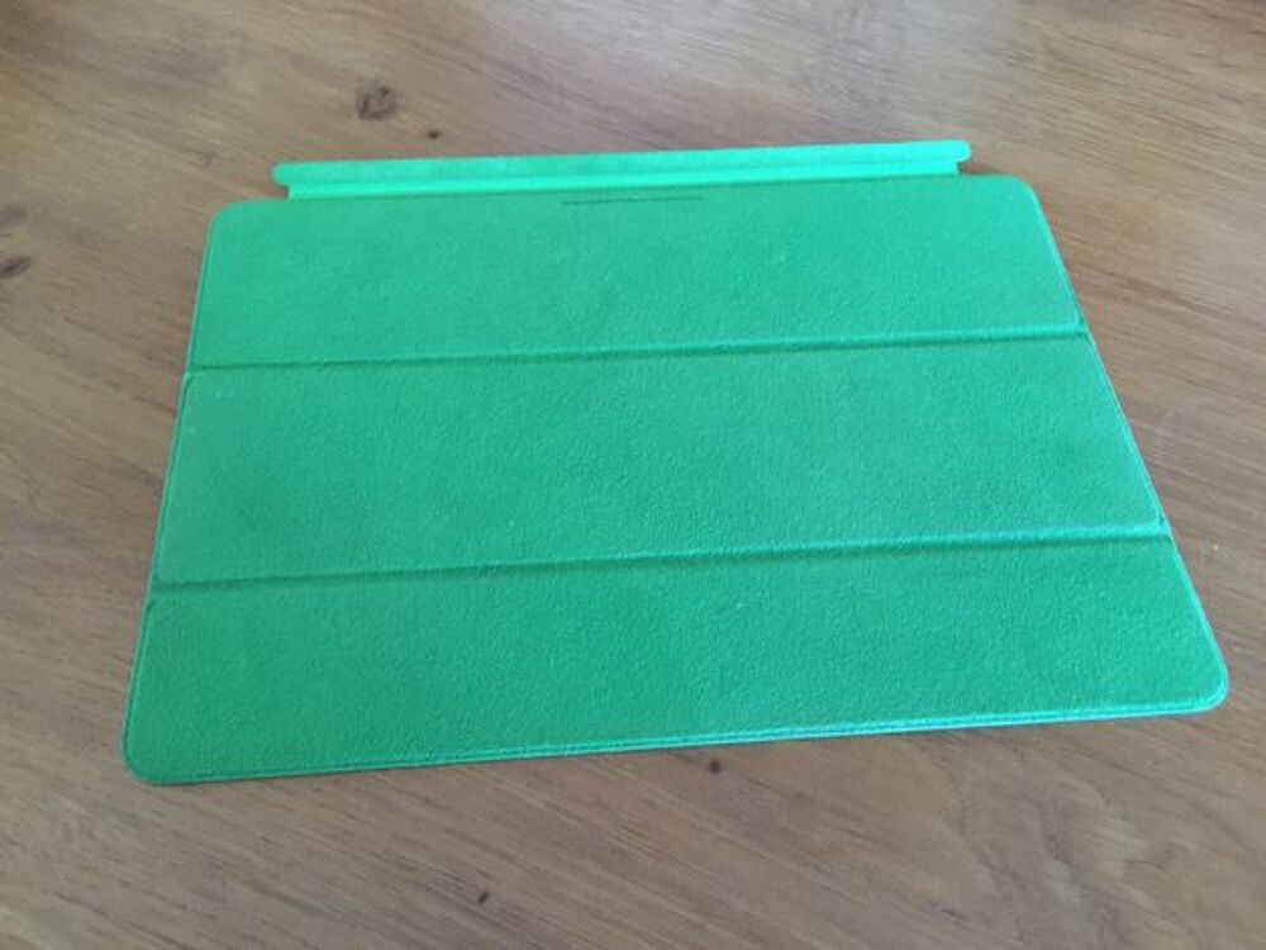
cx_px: 633
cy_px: 475
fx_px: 1061
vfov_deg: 48.2
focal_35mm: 29
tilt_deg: -59.1
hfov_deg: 61.7
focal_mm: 4.15
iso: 160
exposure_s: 1/8
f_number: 2.2
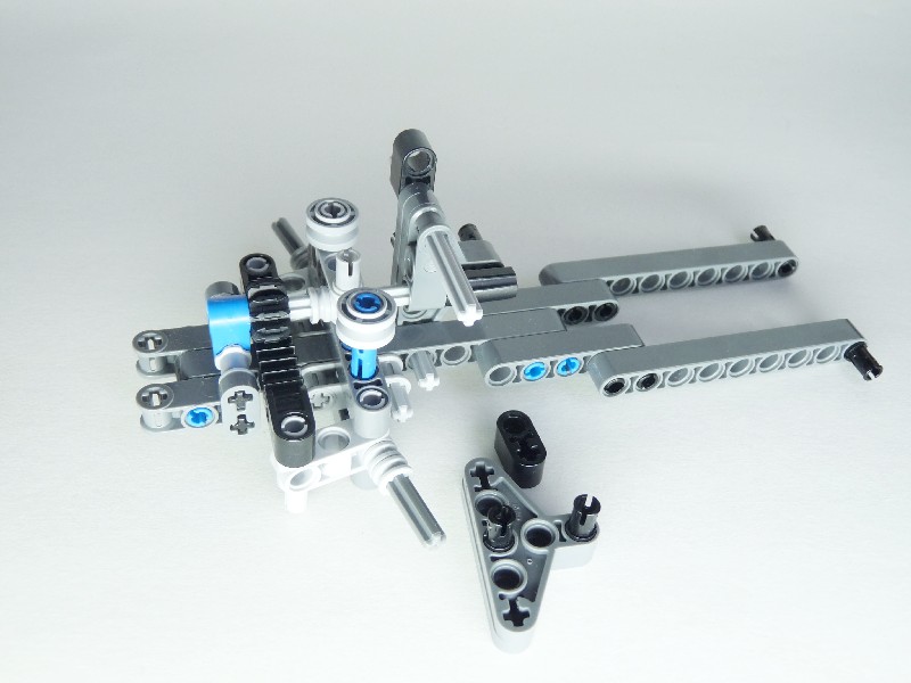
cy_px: 342
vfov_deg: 40.7
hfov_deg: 52.6
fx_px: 921
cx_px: 456
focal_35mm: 35
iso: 125
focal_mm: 6.2
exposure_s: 1/30
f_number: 3
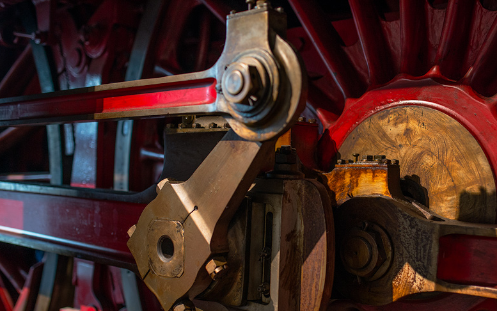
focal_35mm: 47
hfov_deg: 42.4
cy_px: 208
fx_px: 637
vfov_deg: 27.3
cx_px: 305
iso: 400
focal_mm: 35
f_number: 2
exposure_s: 1/80
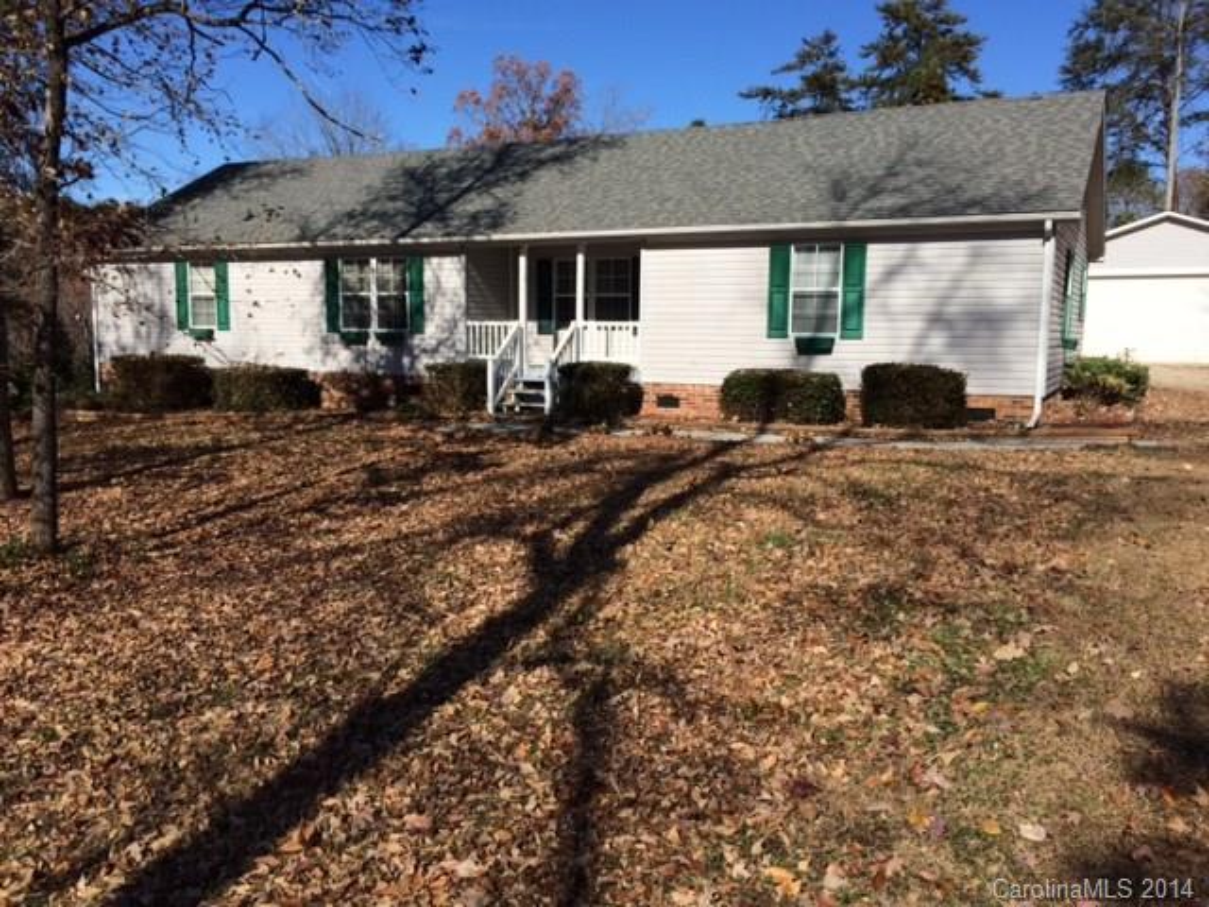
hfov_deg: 61.7
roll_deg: +0.1
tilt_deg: -8.2
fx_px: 1013
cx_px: 604
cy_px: 454
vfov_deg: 48.2
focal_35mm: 29
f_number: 2.2
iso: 32
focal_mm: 4.15
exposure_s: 1/2160
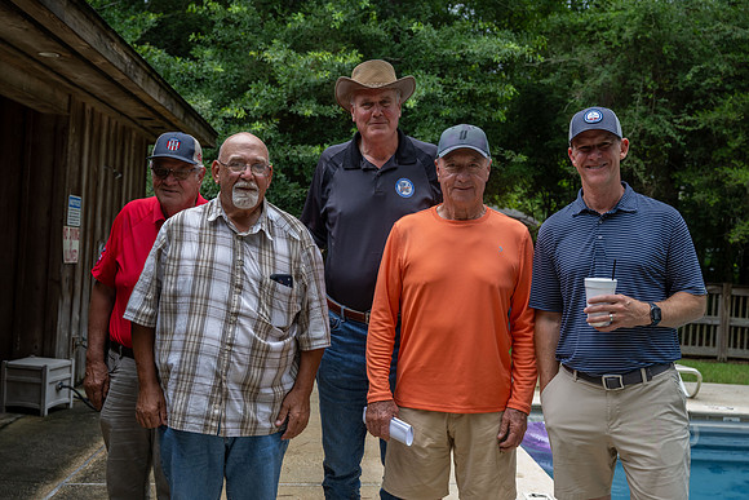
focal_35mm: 41
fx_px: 853
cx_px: 374
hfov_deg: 47.4
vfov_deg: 32.6
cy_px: 250
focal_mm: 41
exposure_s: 1/100
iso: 560
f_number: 5
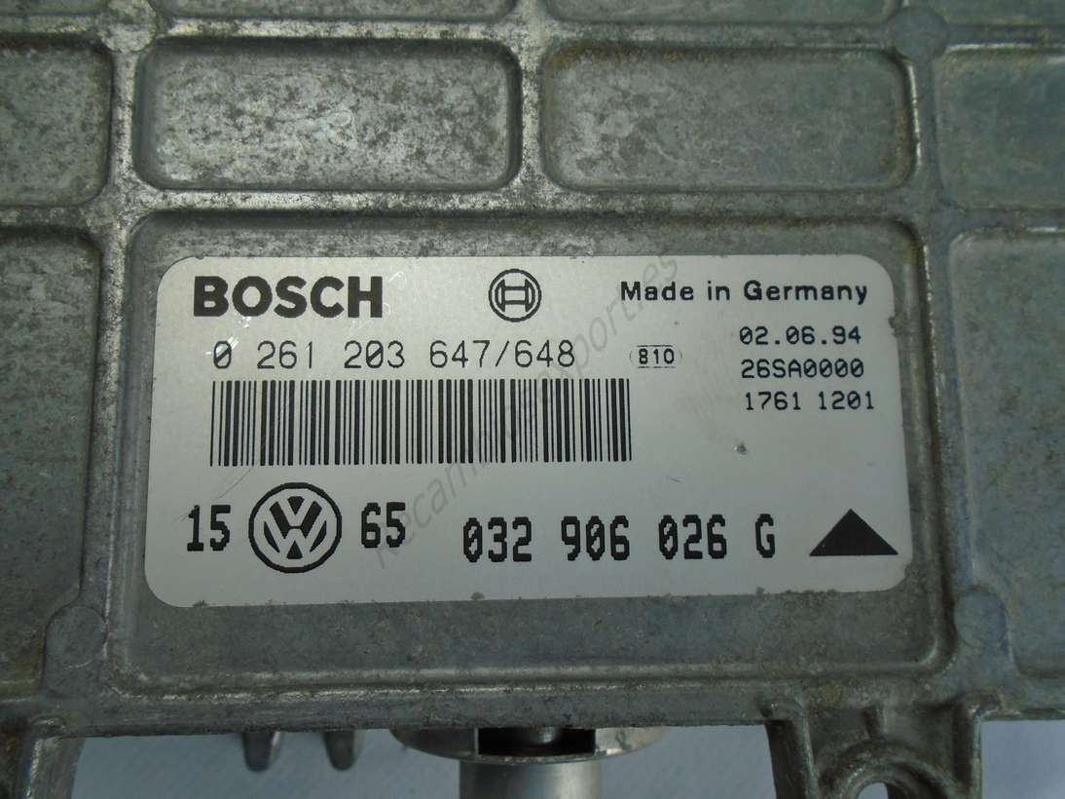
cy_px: 400
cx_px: 532
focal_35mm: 26
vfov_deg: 53.0
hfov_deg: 67.3
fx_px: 800
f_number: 3.2
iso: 100
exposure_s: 1/500
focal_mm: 4.6
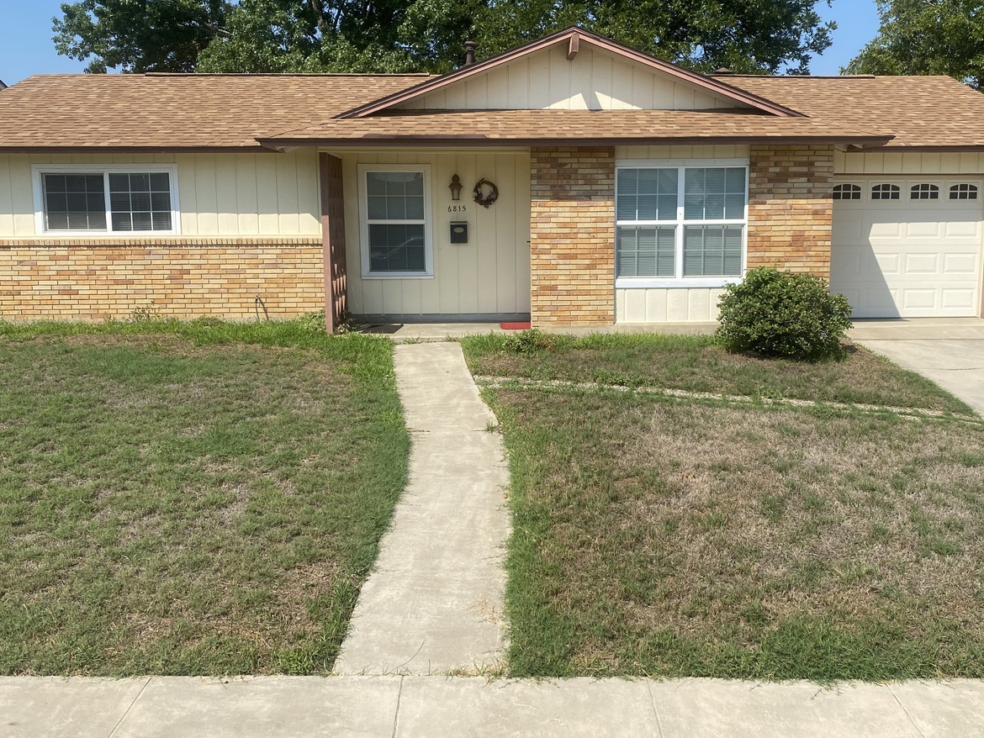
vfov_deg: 44.1
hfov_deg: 56.7
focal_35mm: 32
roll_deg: -0.5
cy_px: 337
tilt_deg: -7.3
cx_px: 531
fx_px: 910
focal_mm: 4.25
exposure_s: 1/3300
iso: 32
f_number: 1.8
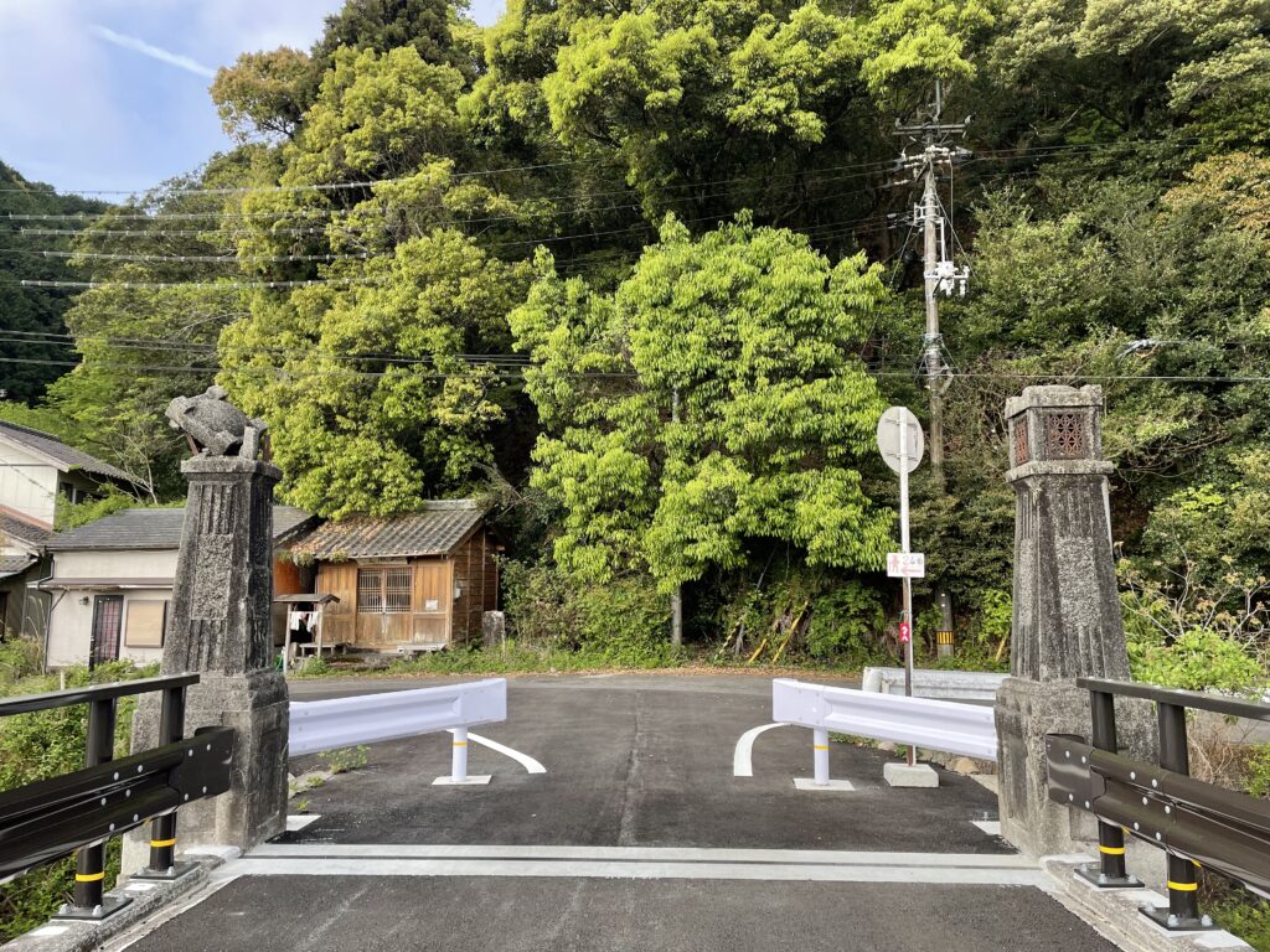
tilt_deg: +7.5
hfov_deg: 67.3
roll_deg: +0.1
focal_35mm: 26
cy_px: 476
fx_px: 954
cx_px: 635
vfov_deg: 53.1
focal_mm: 4.2
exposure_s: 1/530
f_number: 1.6
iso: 32
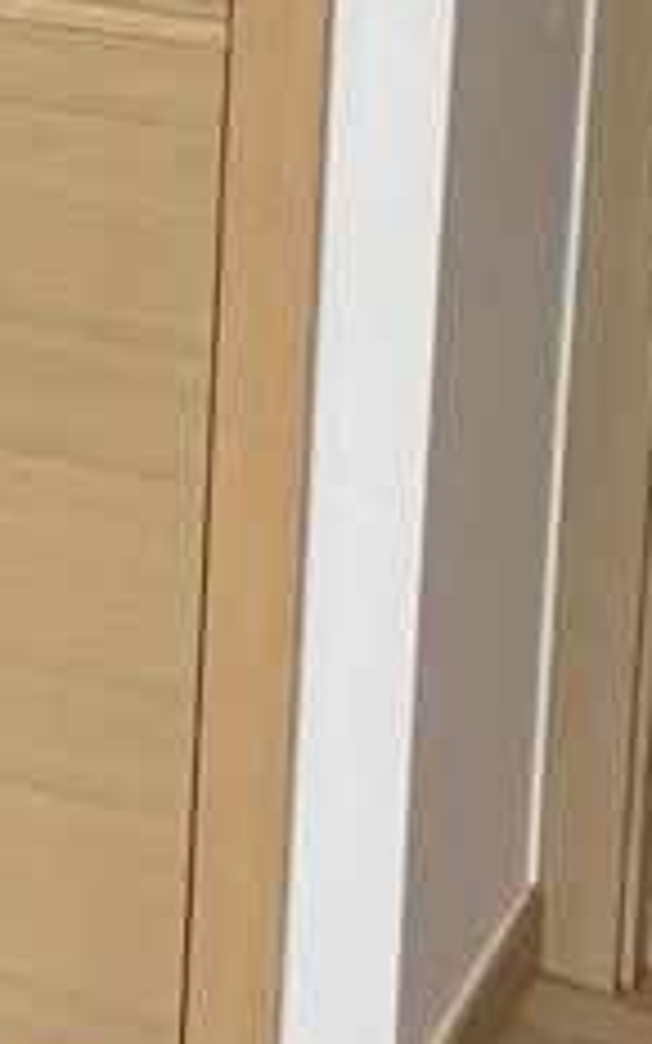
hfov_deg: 9.0
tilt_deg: -9.4
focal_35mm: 131
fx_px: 3724
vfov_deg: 15.4
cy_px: -198
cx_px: -904
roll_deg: +1.6
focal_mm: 3.99
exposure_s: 1/60
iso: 100
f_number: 1.8
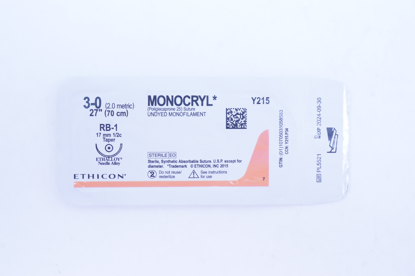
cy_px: 138
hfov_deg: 36.9
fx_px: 622
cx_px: 208
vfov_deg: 25.0
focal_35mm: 54
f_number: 11
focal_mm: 36
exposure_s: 1/13
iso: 400
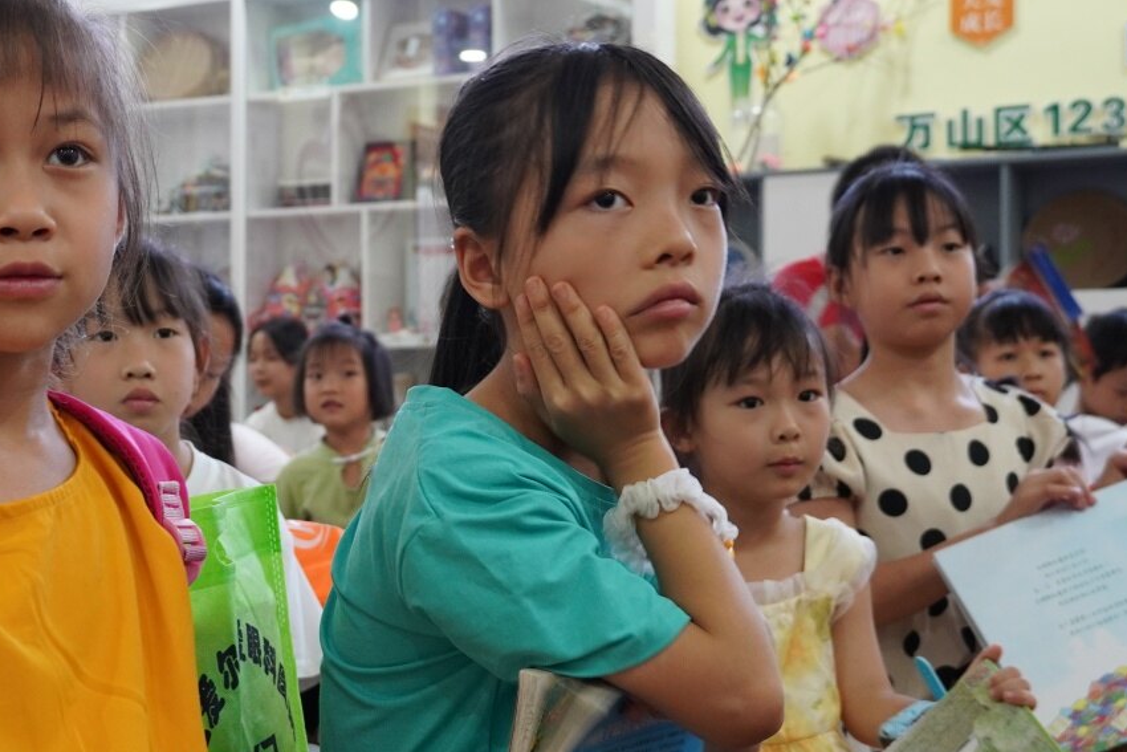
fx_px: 1906
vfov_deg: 22.3
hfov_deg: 32.6
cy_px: 407
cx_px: 358
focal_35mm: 61
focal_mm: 23
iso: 800
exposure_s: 1/30
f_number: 4
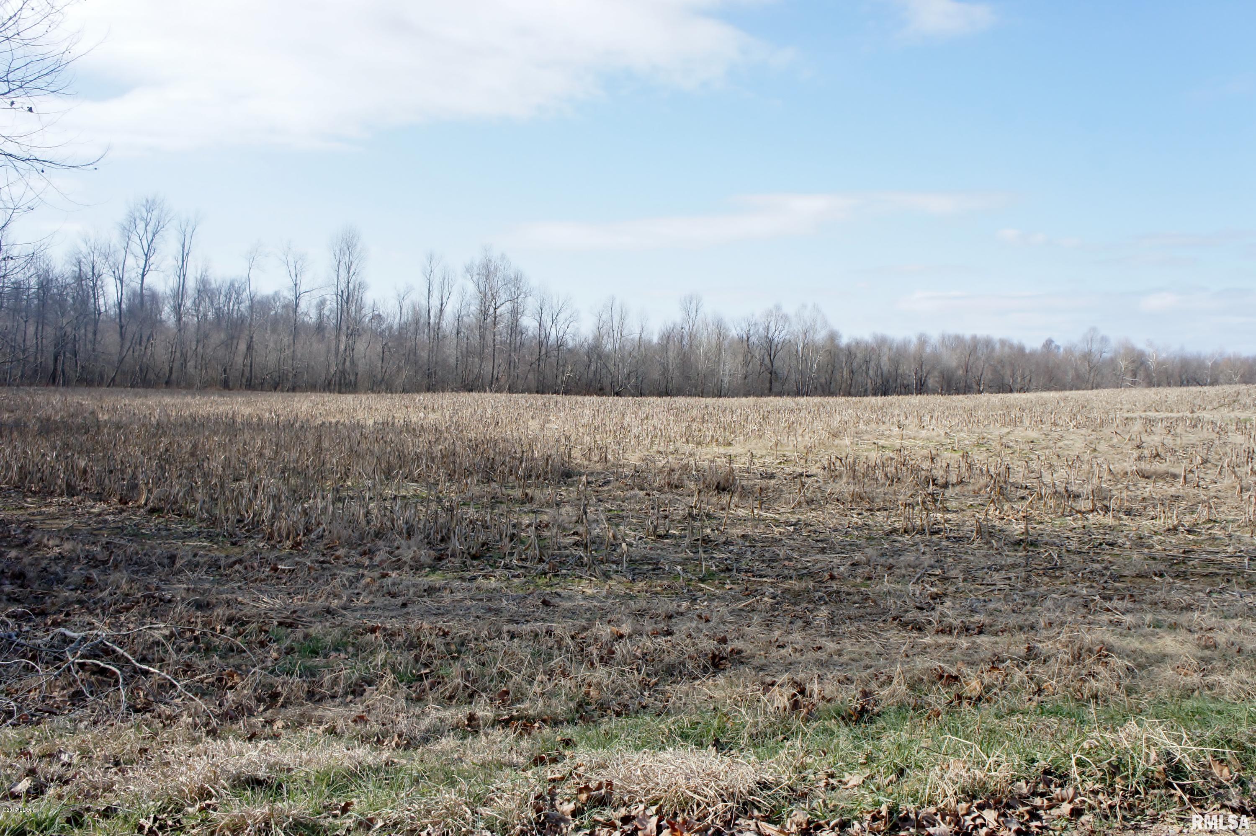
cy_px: 418
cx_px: 628
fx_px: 1151
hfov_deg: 57.3
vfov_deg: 39.9
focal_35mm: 33
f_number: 8
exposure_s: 1/200
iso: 200
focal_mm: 22
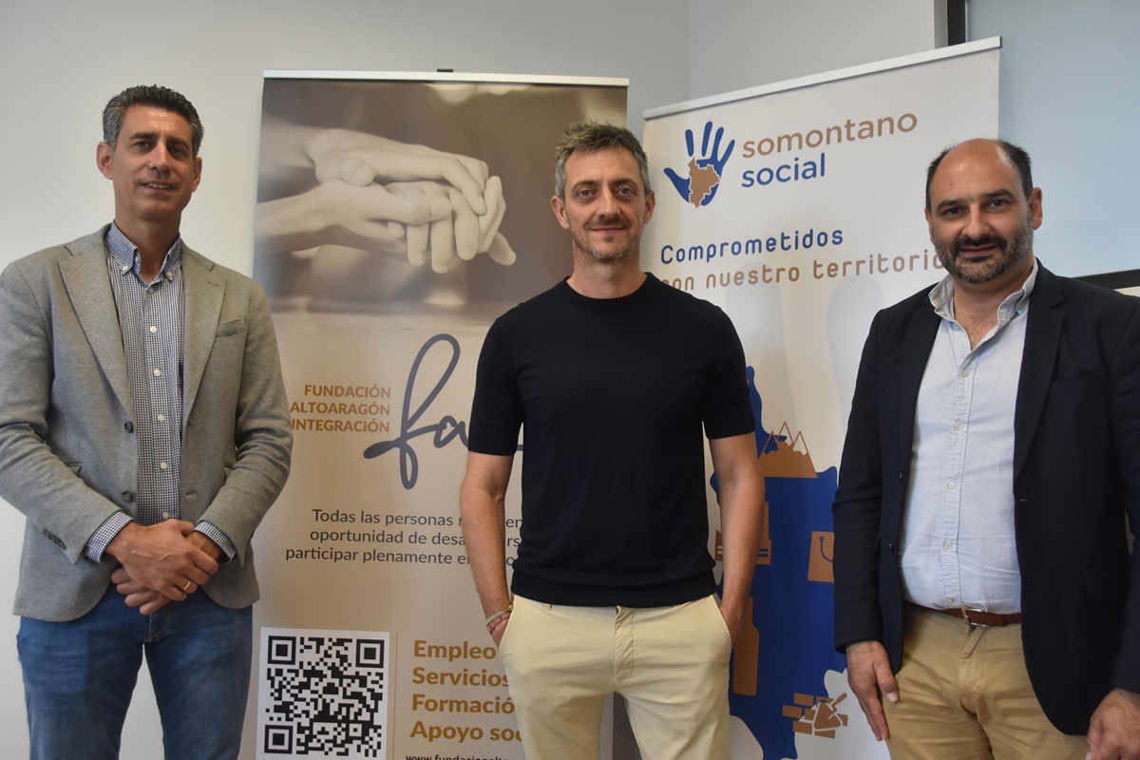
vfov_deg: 41.7
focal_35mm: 32
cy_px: 380
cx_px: 570
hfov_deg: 59.5
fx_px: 997
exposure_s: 1/125
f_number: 5.6
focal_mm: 21
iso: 800
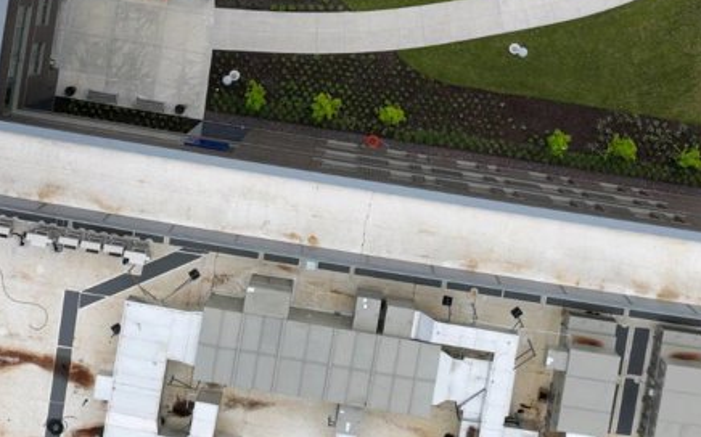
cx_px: 360
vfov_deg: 18.1
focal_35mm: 70
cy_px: 4
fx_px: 1337
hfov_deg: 29.4
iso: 100
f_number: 3.2
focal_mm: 12.29
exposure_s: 1/2000
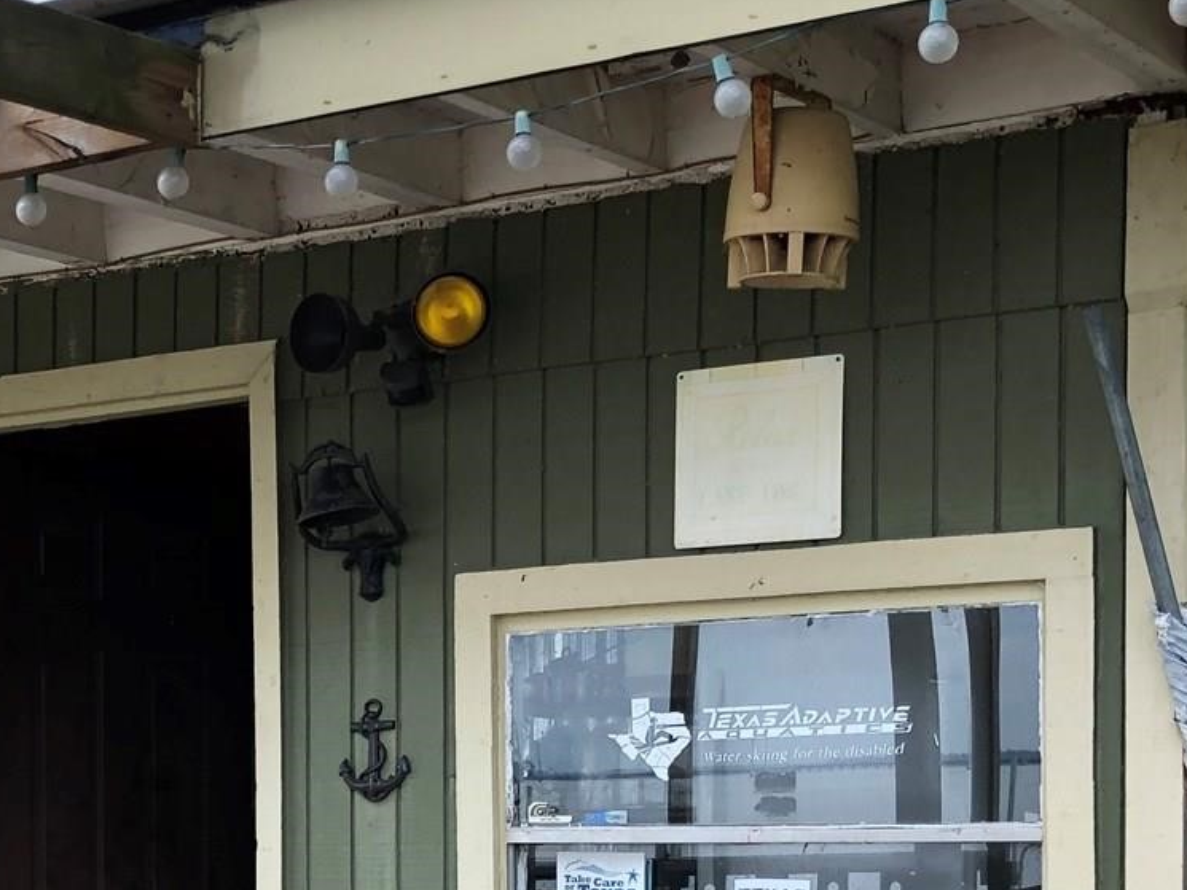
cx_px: 212
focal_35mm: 77
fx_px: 2641
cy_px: 931
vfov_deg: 18.5
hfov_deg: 24.9
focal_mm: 3.99
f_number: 1.8
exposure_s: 1/390
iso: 20
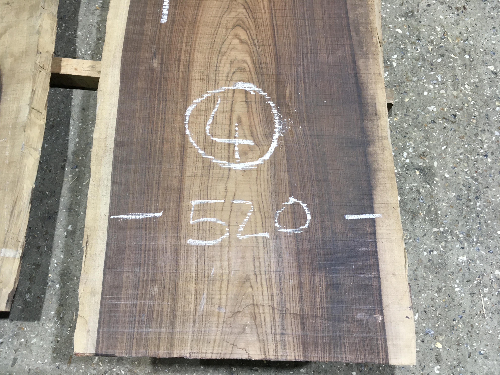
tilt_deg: -75.0
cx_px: 250
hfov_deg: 61.7
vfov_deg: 48.2
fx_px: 419
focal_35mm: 29
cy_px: 188
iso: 64
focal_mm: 4.15
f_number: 2.2
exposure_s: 1/33
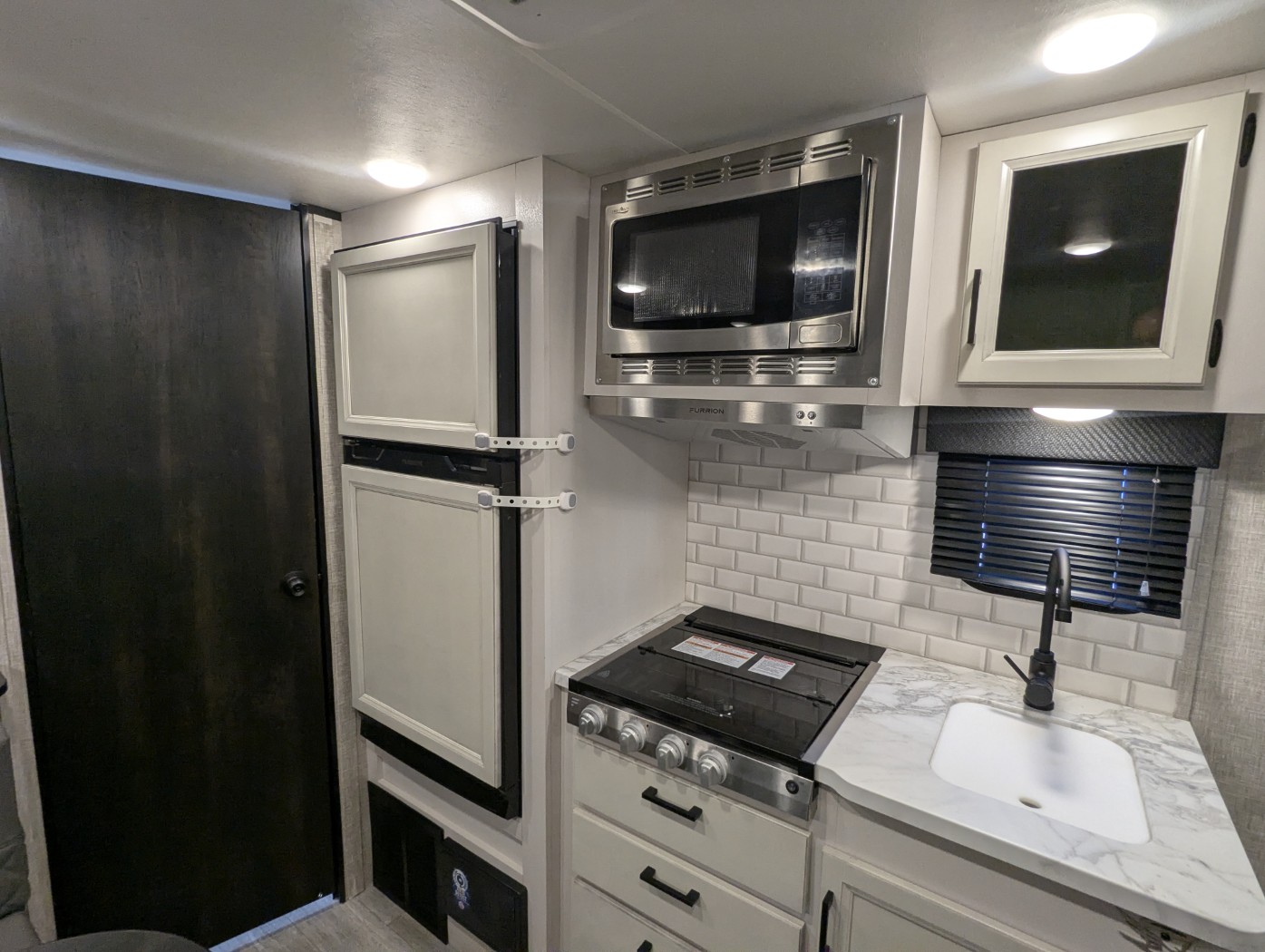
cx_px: 632
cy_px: 476
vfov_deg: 78.2
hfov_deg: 94.4
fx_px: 585
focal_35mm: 16
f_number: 2.2
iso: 143
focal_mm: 2.35
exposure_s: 1/100
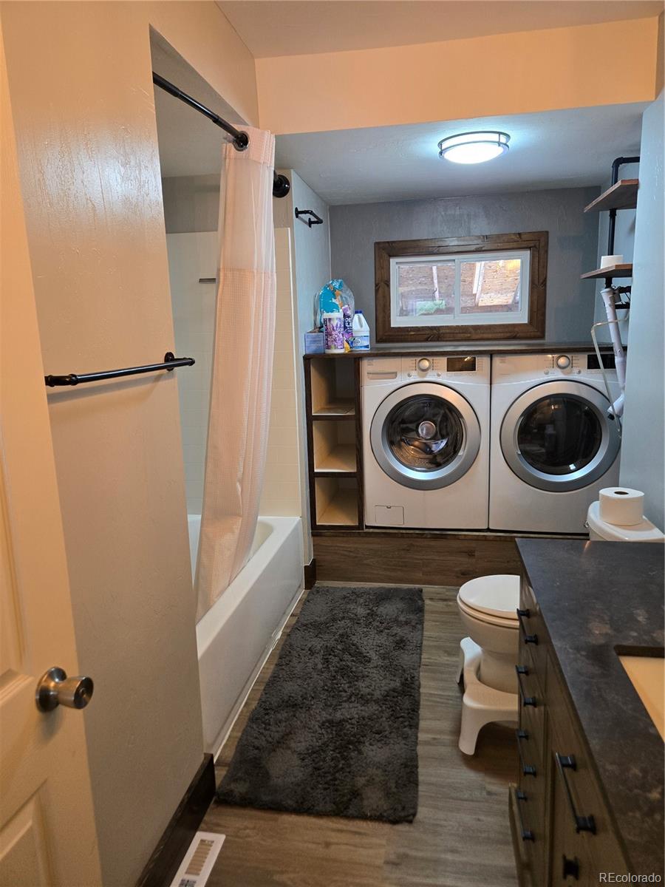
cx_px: 332
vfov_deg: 73.9
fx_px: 589
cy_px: 444
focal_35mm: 23
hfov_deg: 58.9
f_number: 1.8
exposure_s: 1/120
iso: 250
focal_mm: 5.4
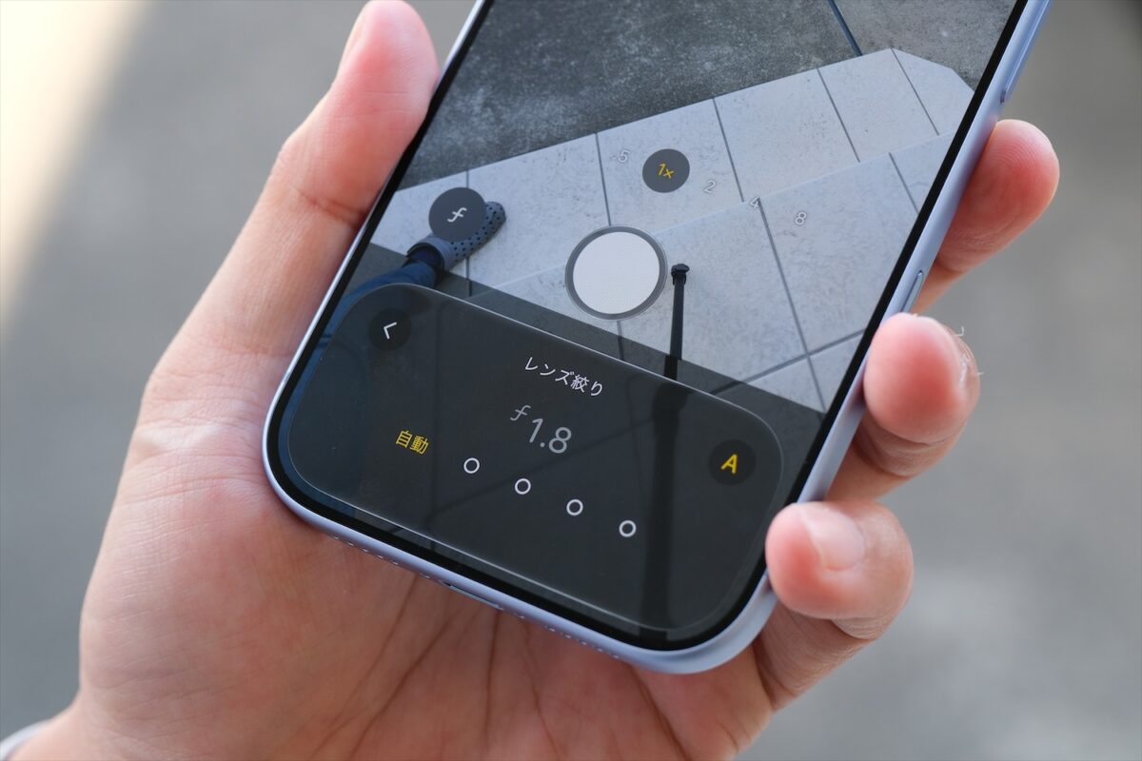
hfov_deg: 24.5
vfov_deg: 16.5
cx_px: 571
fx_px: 2633
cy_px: 380
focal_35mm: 83
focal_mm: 55
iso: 400
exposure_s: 1/125
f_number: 5.6
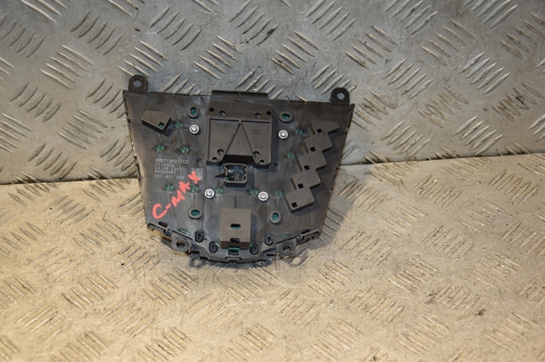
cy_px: 181
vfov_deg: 20.1
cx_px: 272
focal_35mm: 68
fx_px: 1021
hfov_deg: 29.9
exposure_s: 1/200
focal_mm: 45
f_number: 4.8
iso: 800
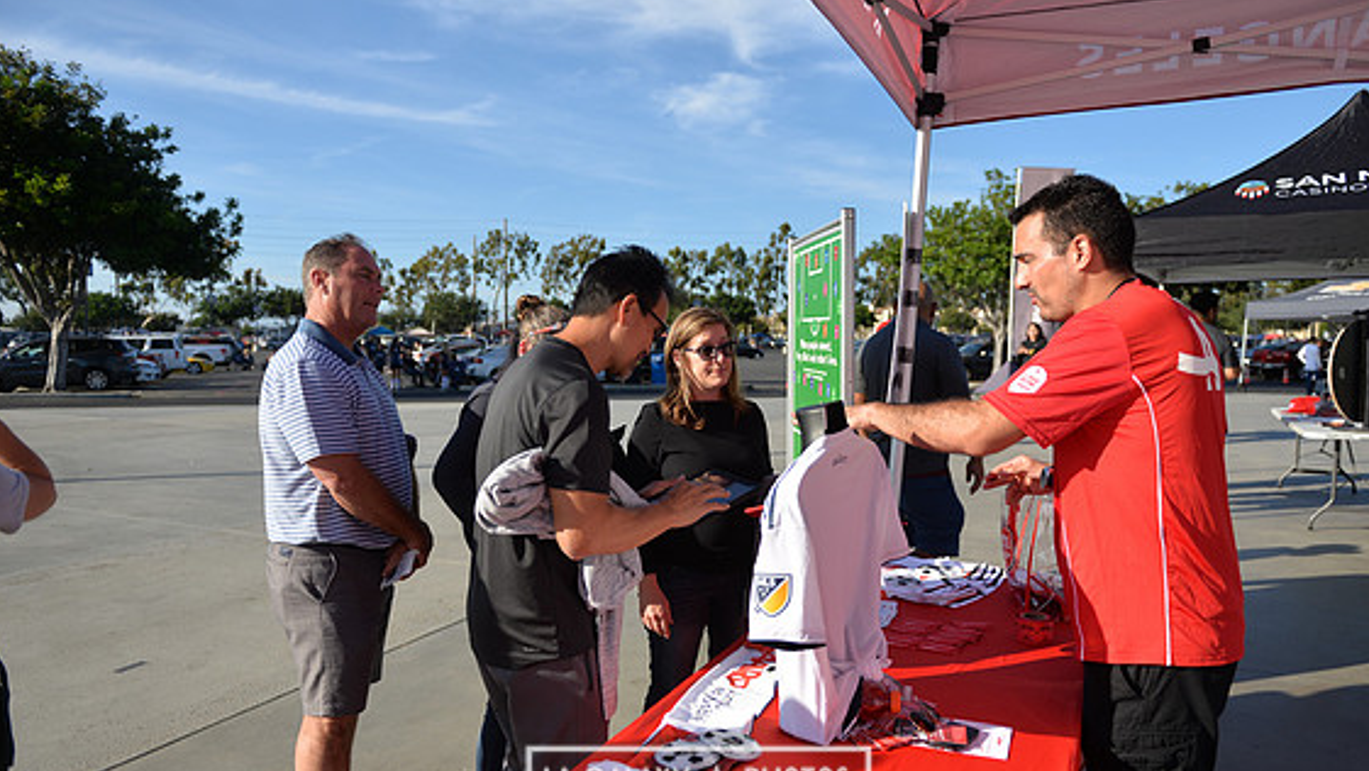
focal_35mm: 26
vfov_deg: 44.4
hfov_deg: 71.9
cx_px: 698
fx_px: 944
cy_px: 414
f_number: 2.8
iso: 100
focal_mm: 24
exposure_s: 1/2000
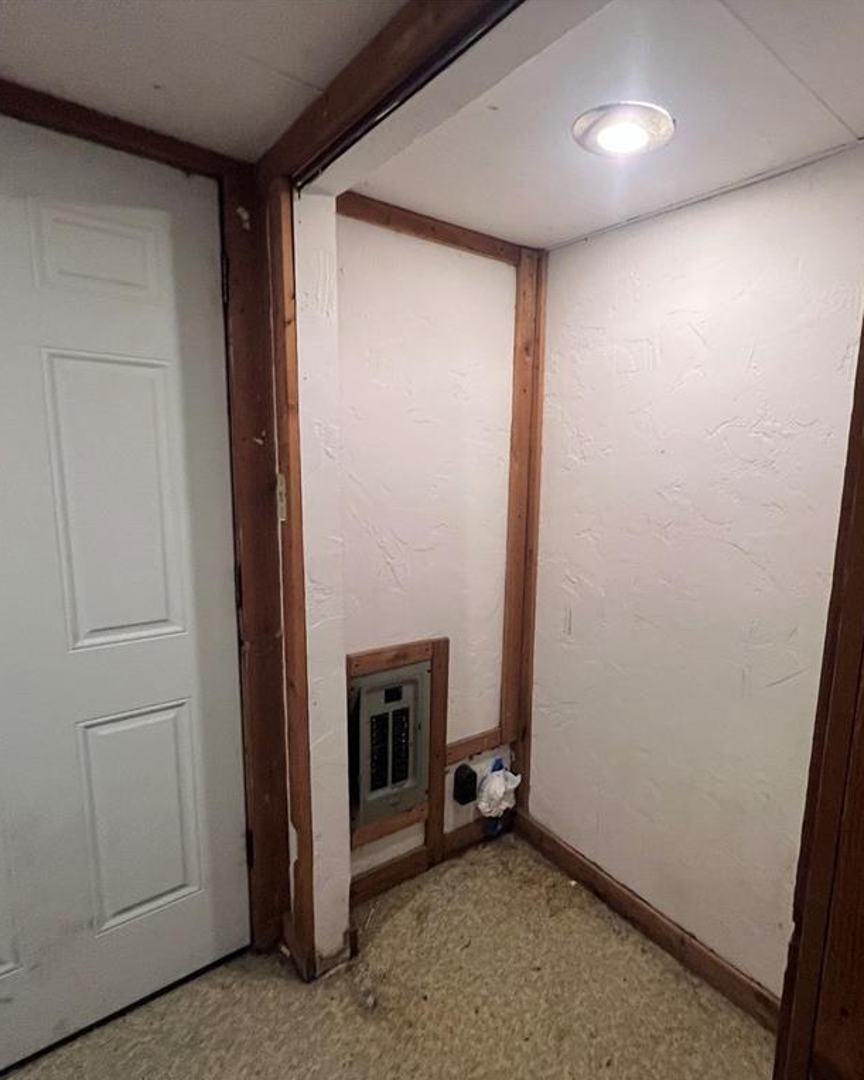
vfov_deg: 89.6
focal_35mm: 17
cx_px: 550
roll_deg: -2.6
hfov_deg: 75.4
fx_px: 543
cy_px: 540
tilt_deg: -8.8
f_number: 1.8
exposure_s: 1/60
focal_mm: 1.57
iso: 400
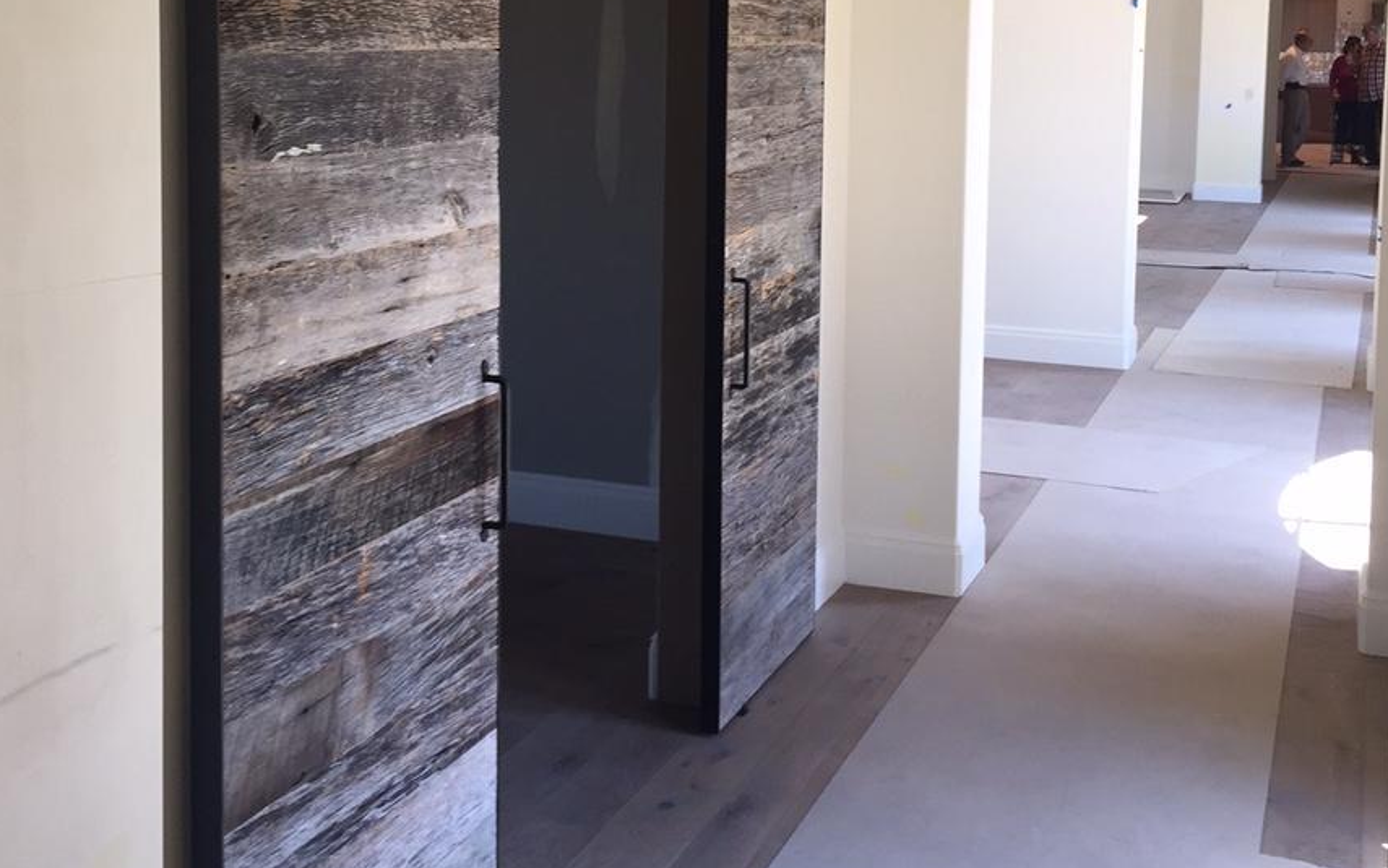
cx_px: 692
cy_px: 156
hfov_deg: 43.5
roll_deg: -0.6
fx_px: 1741
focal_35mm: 46
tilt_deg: -4.0
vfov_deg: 27.4
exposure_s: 1/60
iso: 40
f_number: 2.2
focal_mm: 4.15
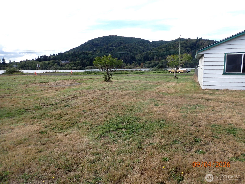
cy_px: 92
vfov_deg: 54.9
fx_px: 177
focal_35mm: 25
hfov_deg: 69.4
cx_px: 122
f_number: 2.8
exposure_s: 1/500
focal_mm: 4.5
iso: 100
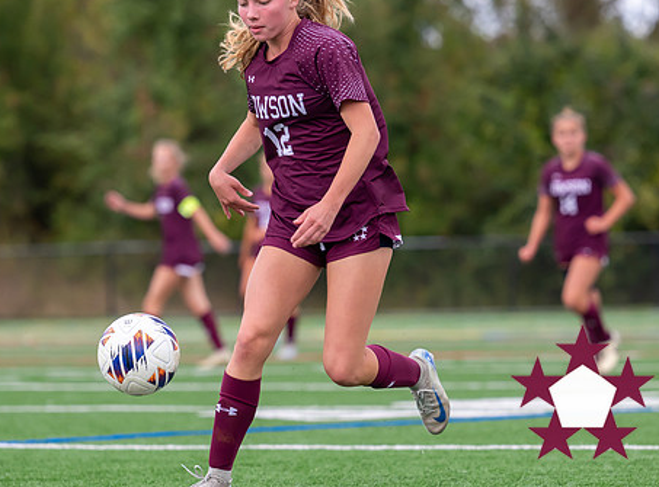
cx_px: 348
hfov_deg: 7.1
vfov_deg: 5.2
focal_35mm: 281
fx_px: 5323
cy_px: 256
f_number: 3.2
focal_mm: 150
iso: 560
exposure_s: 1/1600
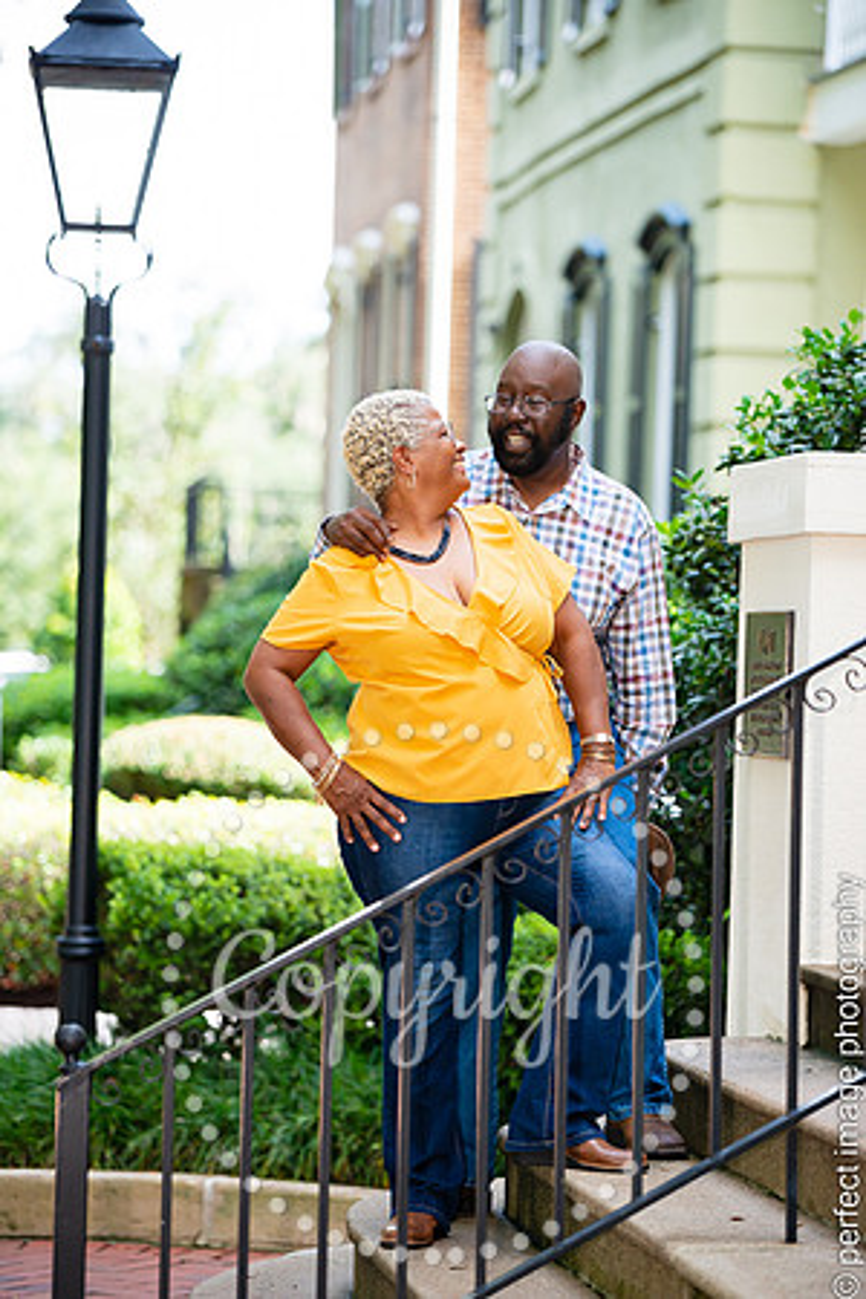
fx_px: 4510
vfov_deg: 16.4
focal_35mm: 125
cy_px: 650
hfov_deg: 11.0
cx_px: 433
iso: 640
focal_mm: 125
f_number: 2.8
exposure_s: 1/1250
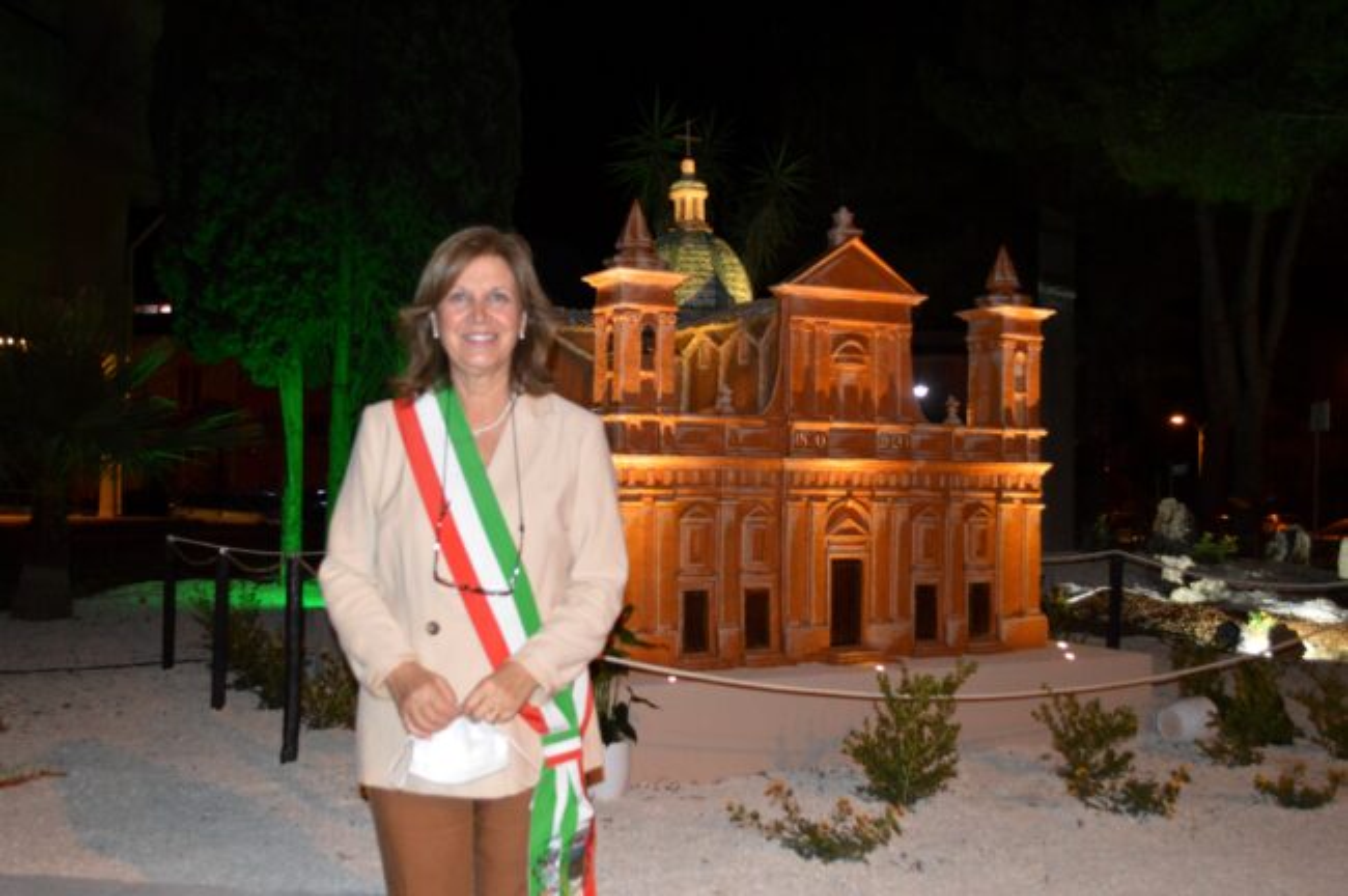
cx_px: 674
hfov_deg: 53.2
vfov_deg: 36.8
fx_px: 1347
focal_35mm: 36
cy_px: 448
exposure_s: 1/60
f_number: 4
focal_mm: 24
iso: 3200
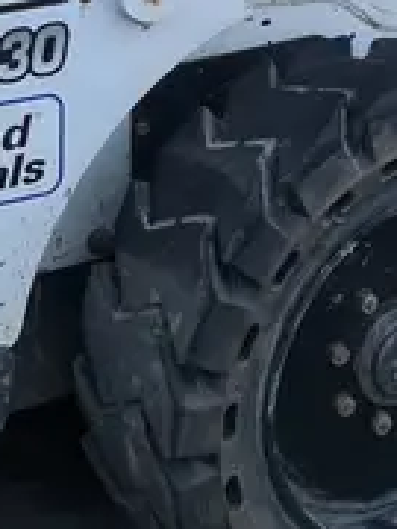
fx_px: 1743
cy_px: -128
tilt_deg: -12.5
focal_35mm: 114
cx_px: 359
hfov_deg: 12.9
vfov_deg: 16.5
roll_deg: -0.8
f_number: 1.8
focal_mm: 3.99
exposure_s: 1/121
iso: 40
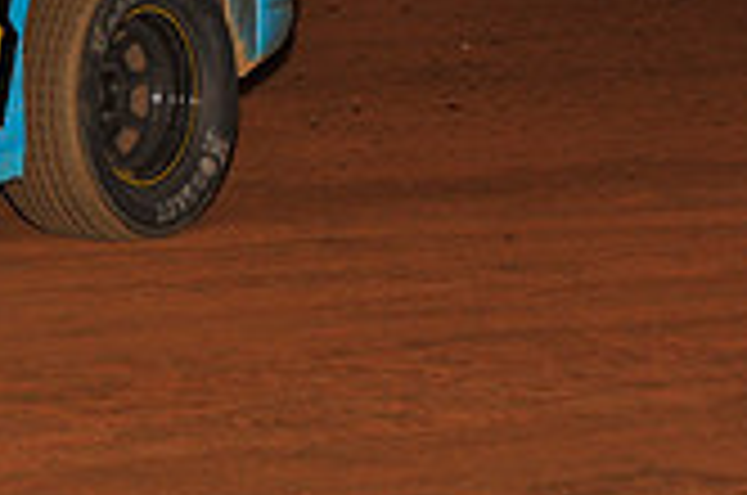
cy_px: -122
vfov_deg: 3.7
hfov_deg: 5.5
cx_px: -544
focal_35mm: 367
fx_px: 7601
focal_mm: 105
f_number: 6.3
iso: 1000
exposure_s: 1/320
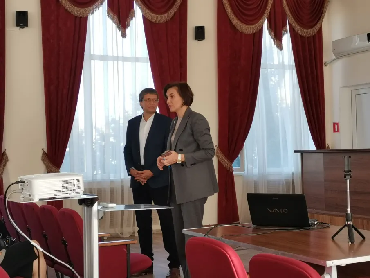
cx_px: 185
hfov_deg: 32.7
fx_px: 631
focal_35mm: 59
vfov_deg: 24.8
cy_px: 139
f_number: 1.8
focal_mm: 4.75
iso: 64
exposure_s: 1/100
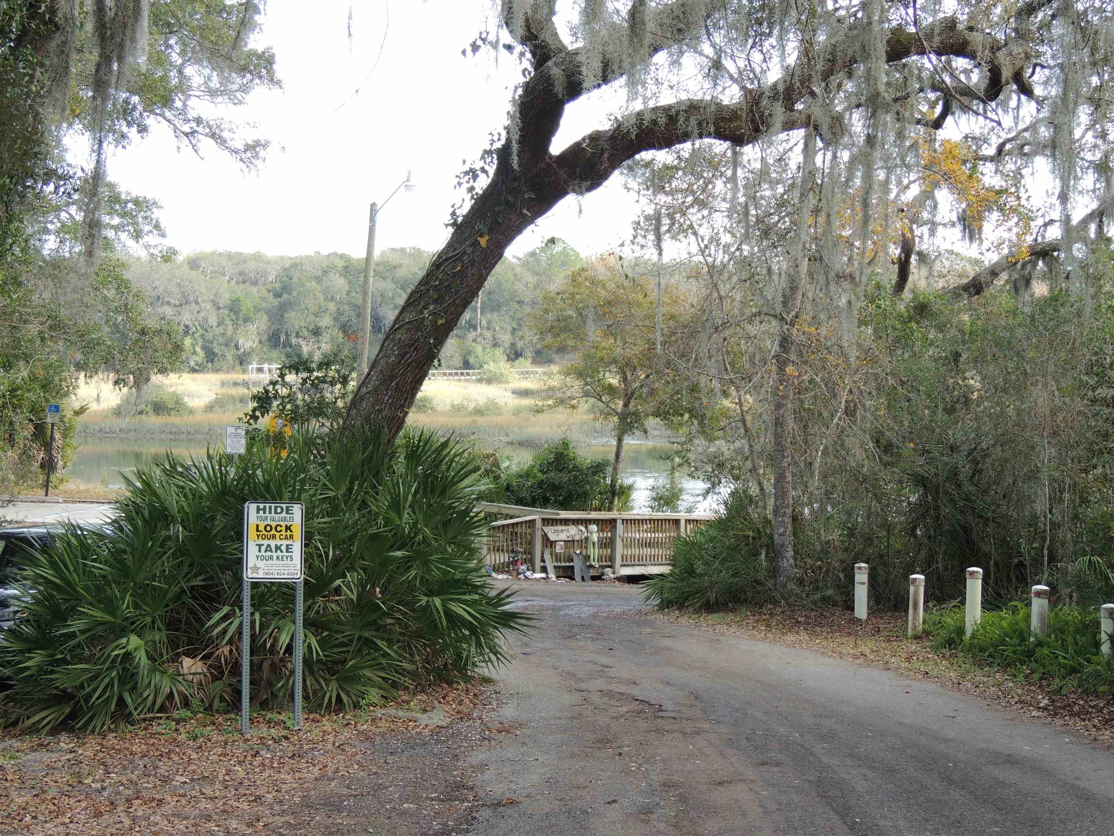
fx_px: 1931
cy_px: 418
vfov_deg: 24.4
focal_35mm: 60
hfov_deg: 32.2
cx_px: 557
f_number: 3.7
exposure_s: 1/100
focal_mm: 10.7
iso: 100
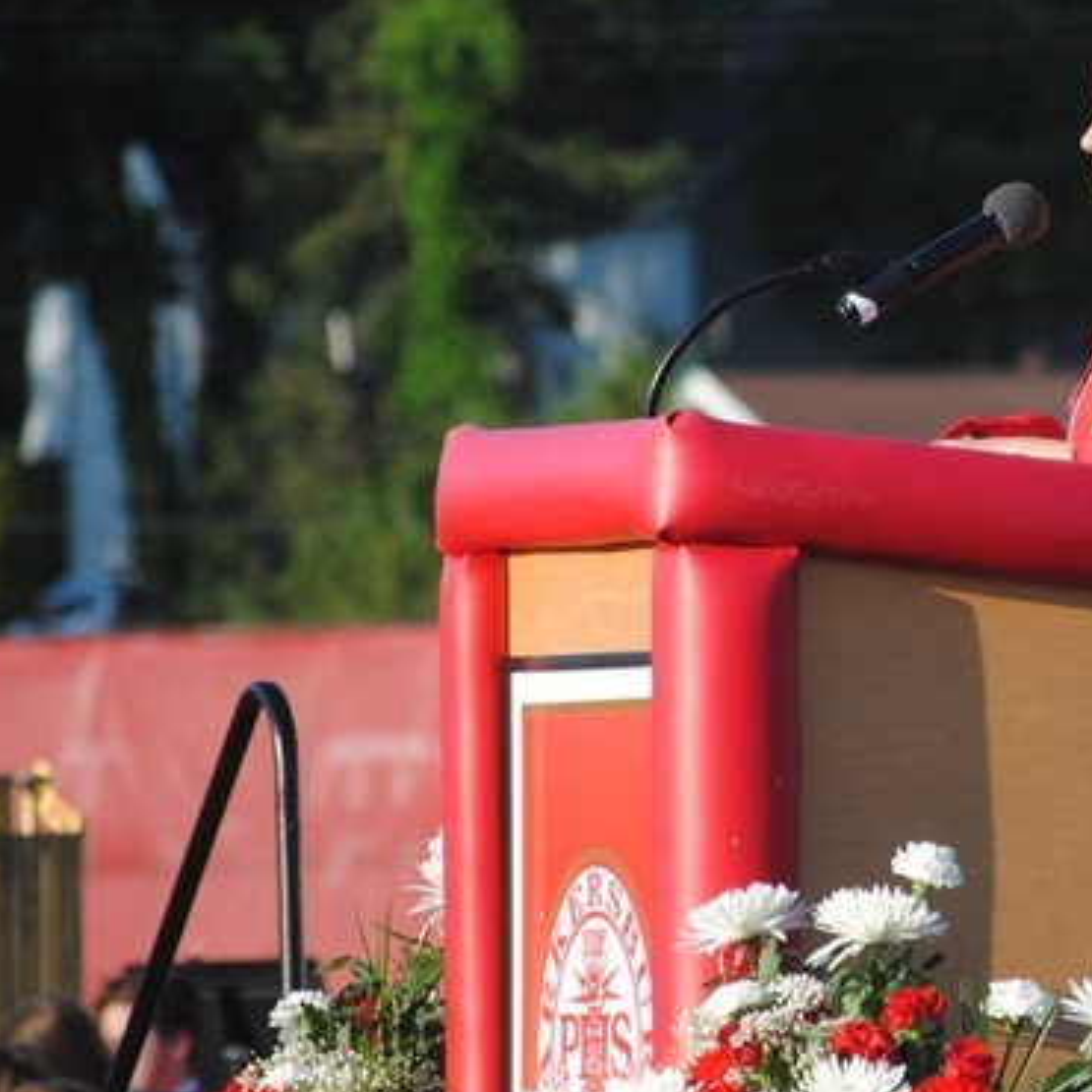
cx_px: 1006
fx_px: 19737
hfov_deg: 3.2
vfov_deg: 3.2
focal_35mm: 553
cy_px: 500
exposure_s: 1/640
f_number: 5.6
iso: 200
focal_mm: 200
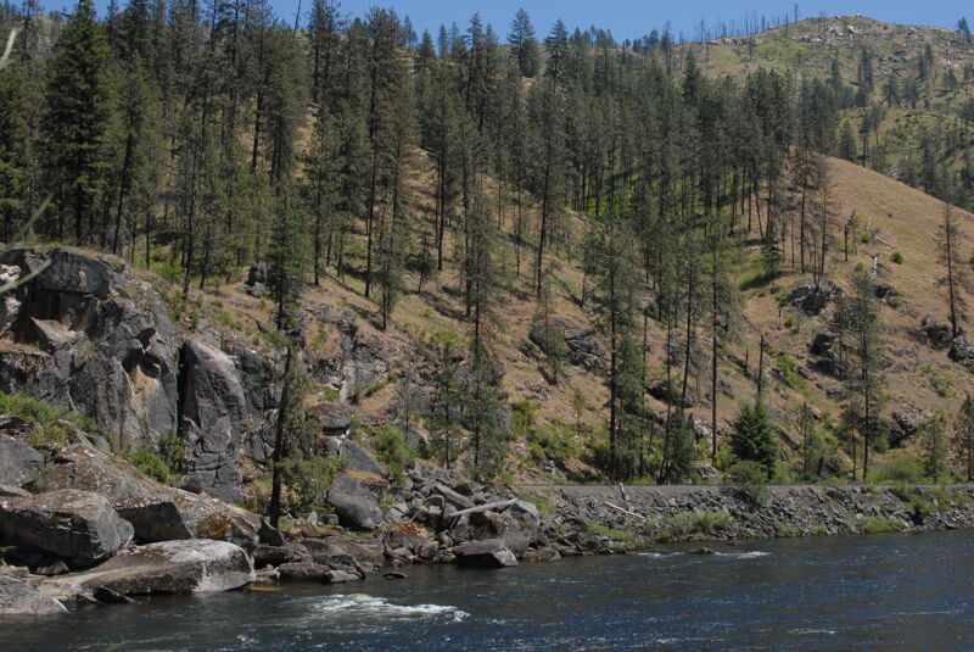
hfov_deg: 37.8
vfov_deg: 25.8
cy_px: 326
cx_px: 487
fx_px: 1422
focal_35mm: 52
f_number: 11
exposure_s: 1/250
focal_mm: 35
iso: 200
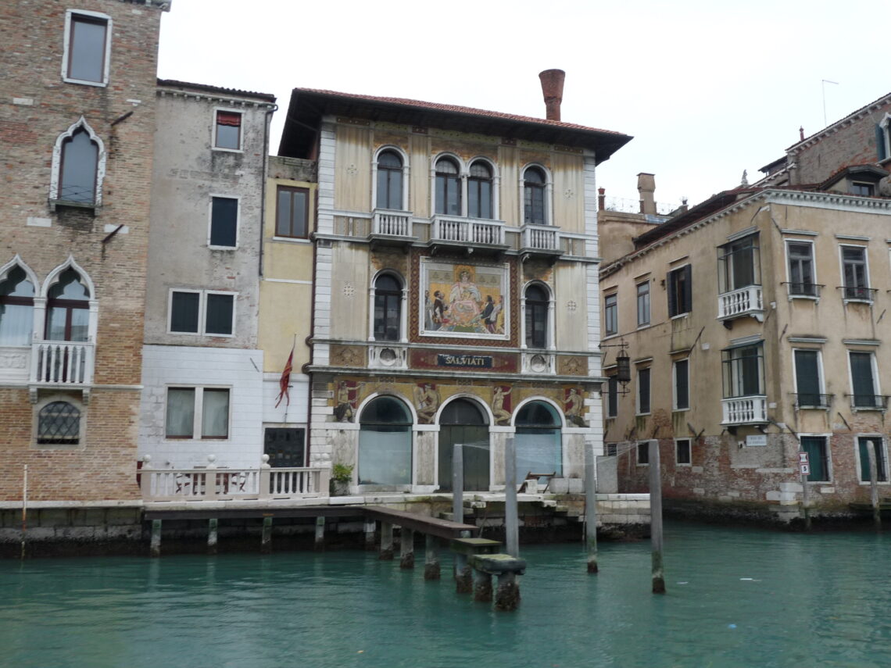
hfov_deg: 56.8
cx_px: 446
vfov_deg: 44.2
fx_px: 824
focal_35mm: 32
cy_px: 334
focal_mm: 4.8
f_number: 3.2
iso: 100
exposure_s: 1/100
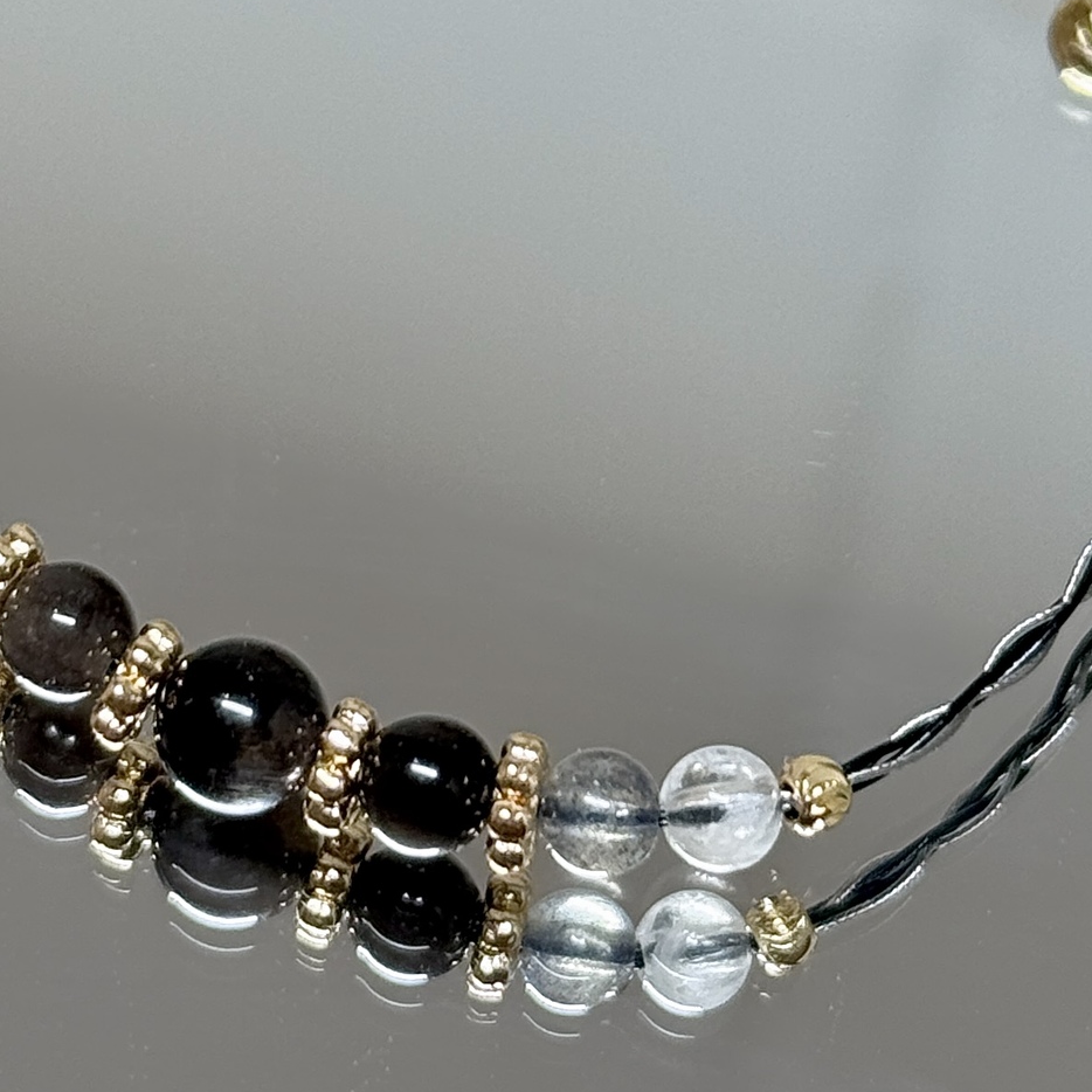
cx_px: 500
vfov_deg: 15.9
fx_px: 3890
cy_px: 247
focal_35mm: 109
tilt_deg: -54.9
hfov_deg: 16.0
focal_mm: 6.76
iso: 80
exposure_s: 1/342
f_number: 1.78
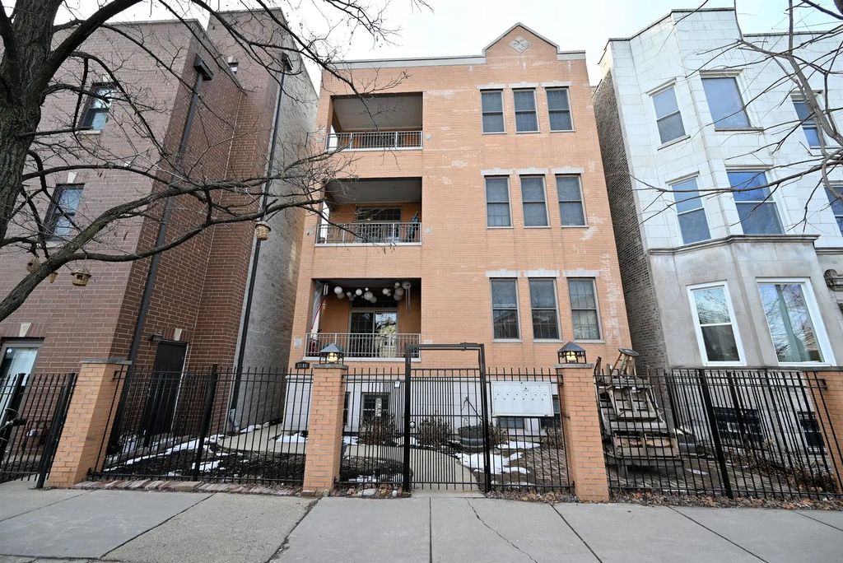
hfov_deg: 104.2
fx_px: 328
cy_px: 282
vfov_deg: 81.3
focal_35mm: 14
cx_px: 422
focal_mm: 14
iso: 125
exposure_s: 1/250
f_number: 5.6
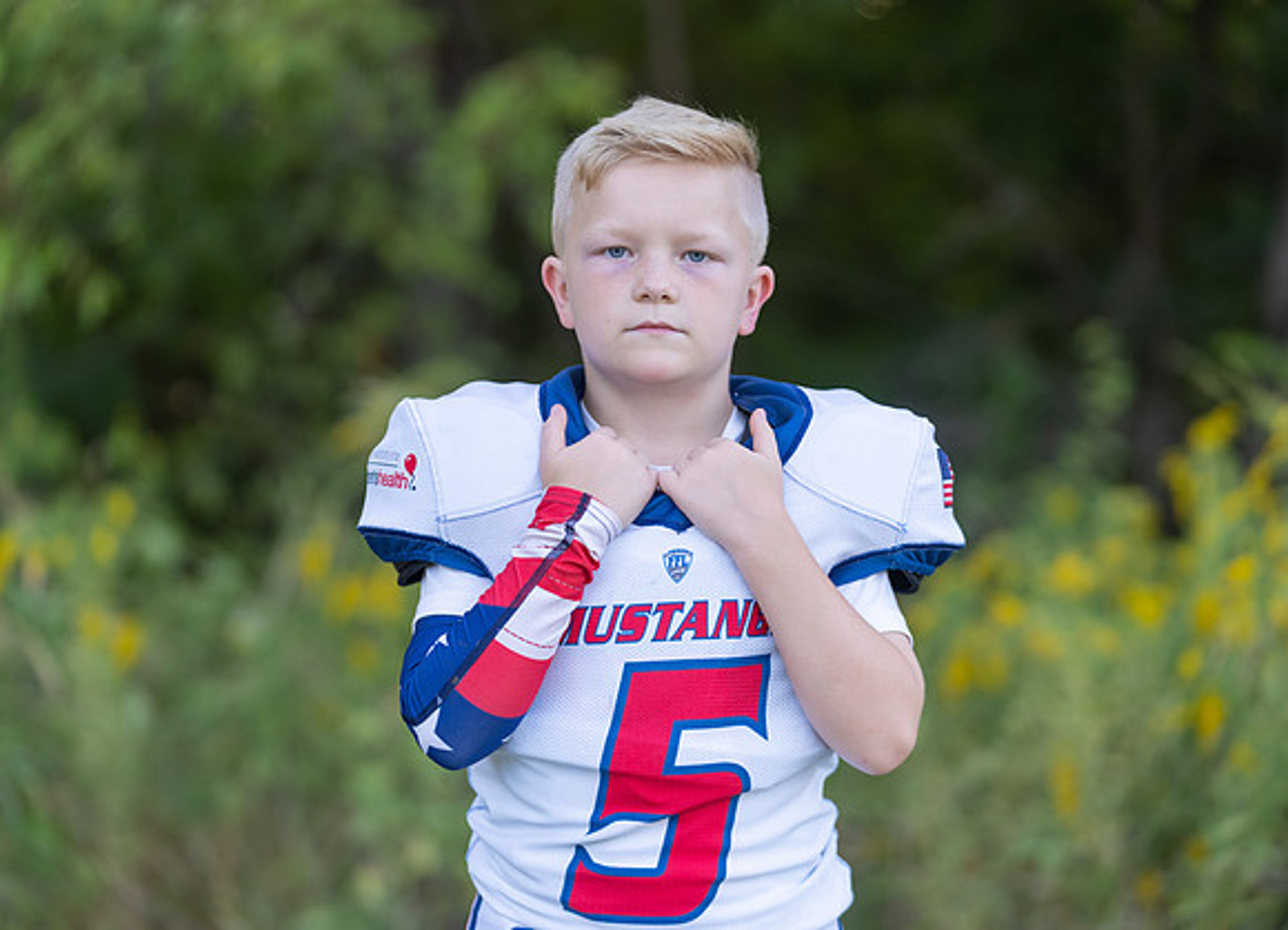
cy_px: 472
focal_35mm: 124
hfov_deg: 16.1
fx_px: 4546
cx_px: 652
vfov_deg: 11.7
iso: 250
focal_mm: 114
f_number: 2.8
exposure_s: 1/320
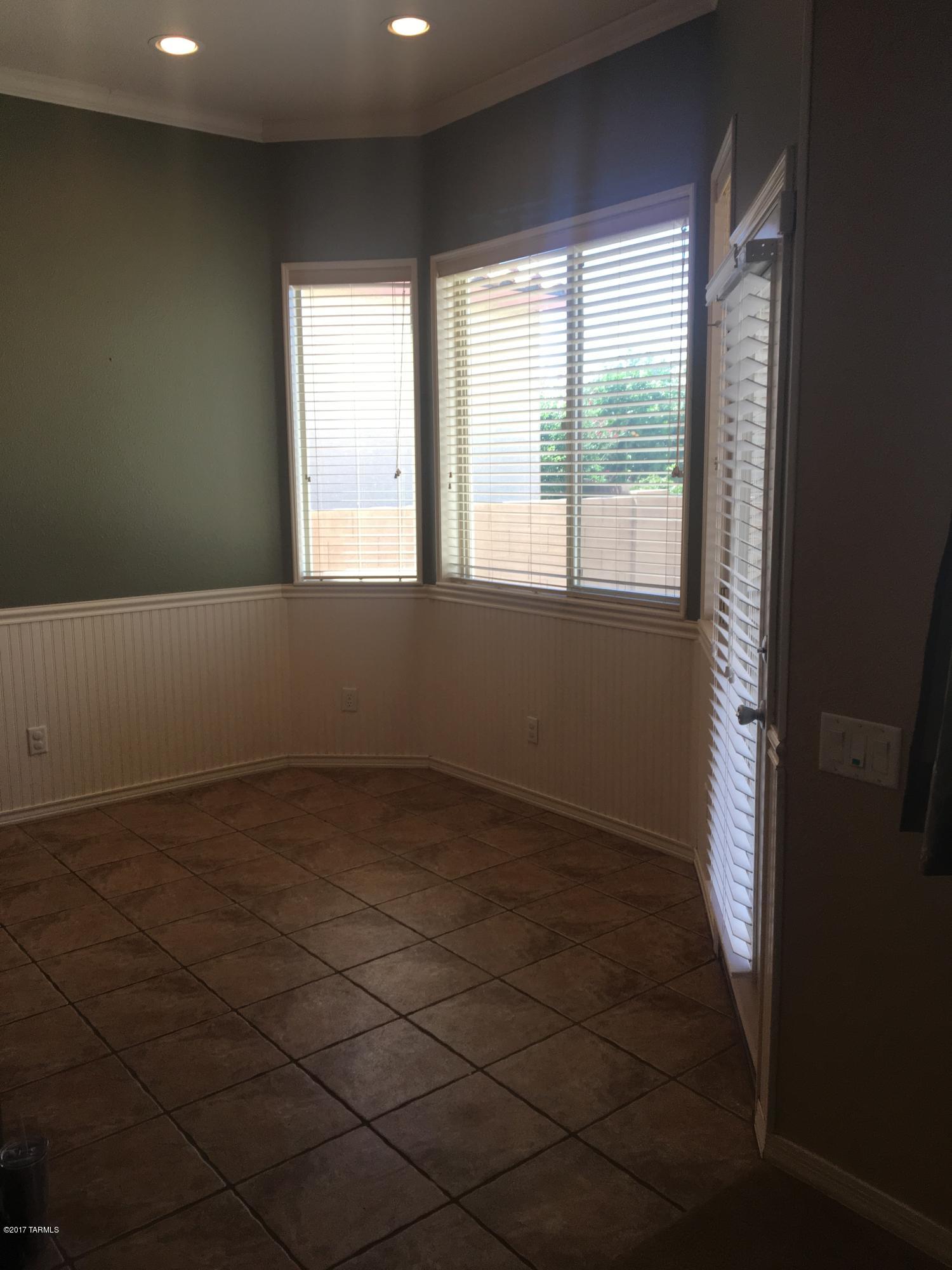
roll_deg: -0.4
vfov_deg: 61.7
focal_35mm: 29
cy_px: 635
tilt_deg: -9.7
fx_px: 1063
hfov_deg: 48.2
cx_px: 476
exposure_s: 1/120
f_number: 2.2
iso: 40
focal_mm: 4.15
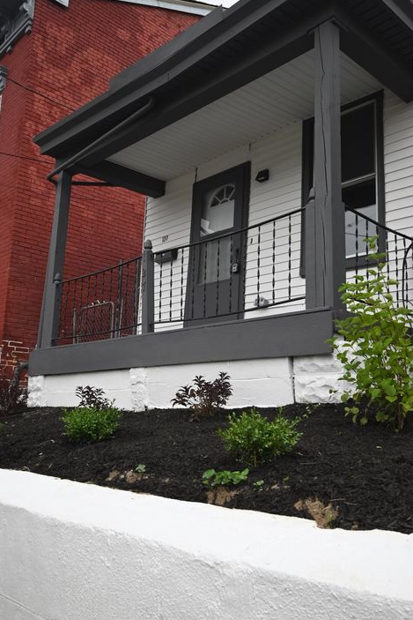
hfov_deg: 41.1
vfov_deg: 58.7
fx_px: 550
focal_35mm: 32
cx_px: 217
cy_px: 301
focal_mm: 20
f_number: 5.6
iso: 500
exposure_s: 1/800
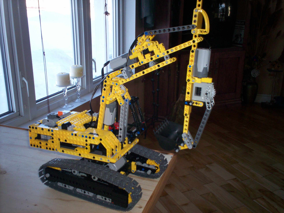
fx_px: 295
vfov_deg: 39.7
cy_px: 106
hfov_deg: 51.4
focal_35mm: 36
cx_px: 142
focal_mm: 6
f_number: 4.5
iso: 140
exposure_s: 1/60
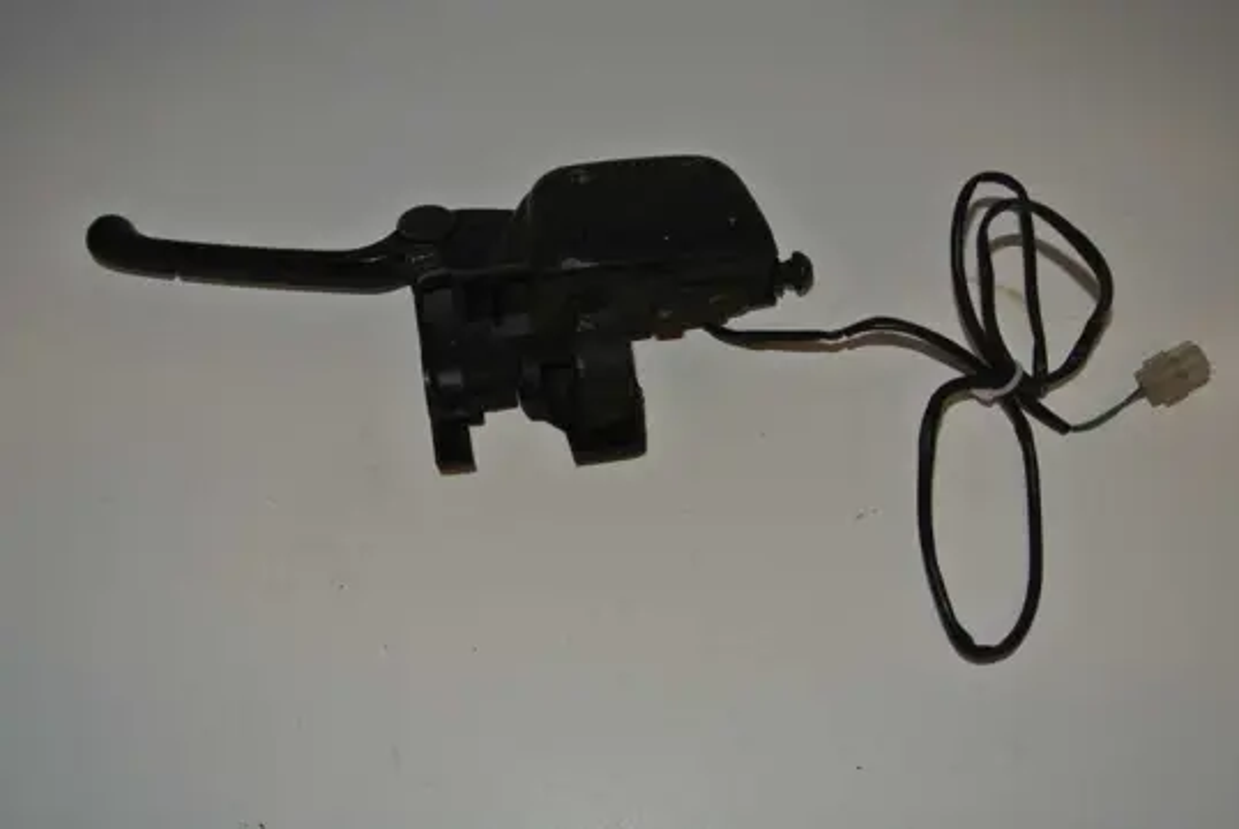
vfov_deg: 34.3
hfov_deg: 49.5
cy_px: 414
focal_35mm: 39
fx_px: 1344
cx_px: 620
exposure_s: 1/60
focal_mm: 14.5
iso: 200
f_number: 4
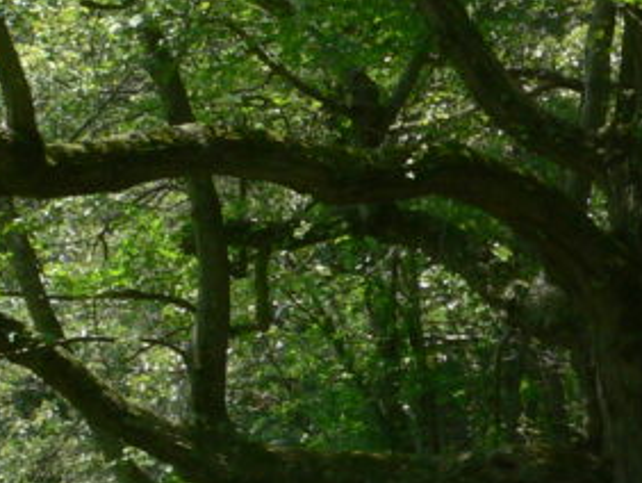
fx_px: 2970
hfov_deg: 11.9
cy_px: 690
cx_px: 883
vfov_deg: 9.1
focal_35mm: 160
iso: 100
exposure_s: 1/80
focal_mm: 7.8
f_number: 8
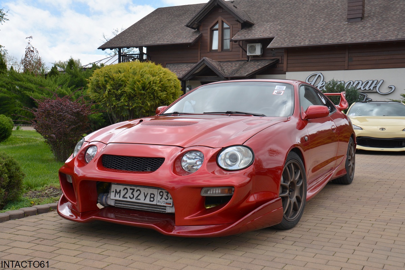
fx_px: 439
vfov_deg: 34.2
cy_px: 135
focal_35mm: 39
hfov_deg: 49.6
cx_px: 202
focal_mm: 26
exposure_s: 1/250
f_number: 8
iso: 100
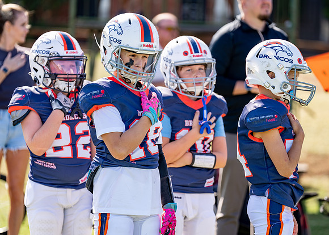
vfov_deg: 7.9
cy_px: 120
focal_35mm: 182
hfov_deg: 11.0
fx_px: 1701
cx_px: 180
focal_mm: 157
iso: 100
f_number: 2.8
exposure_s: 1/640
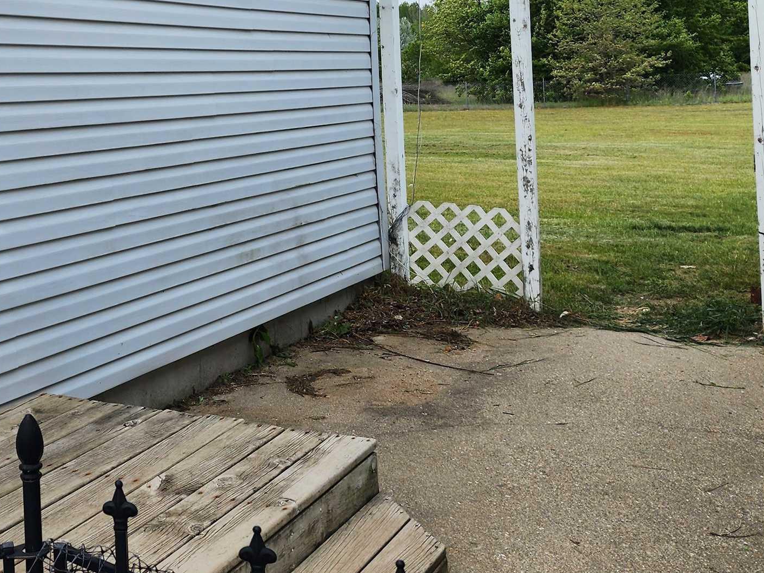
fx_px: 1104
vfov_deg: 28.1
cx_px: 122
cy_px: 69
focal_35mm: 50
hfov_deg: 36.5
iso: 12
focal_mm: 6.4
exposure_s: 1/1170
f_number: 1.8
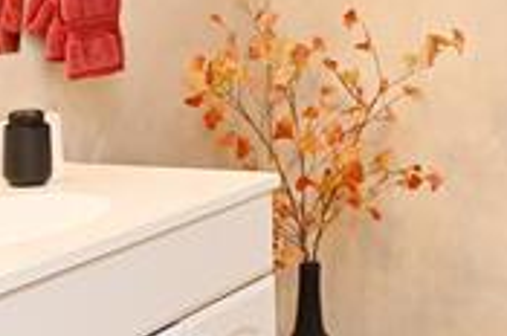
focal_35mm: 82
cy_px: 29
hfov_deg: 23.9
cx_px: 481
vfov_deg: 16.4
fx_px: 1153
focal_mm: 14
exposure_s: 1/60
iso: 800
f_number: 9
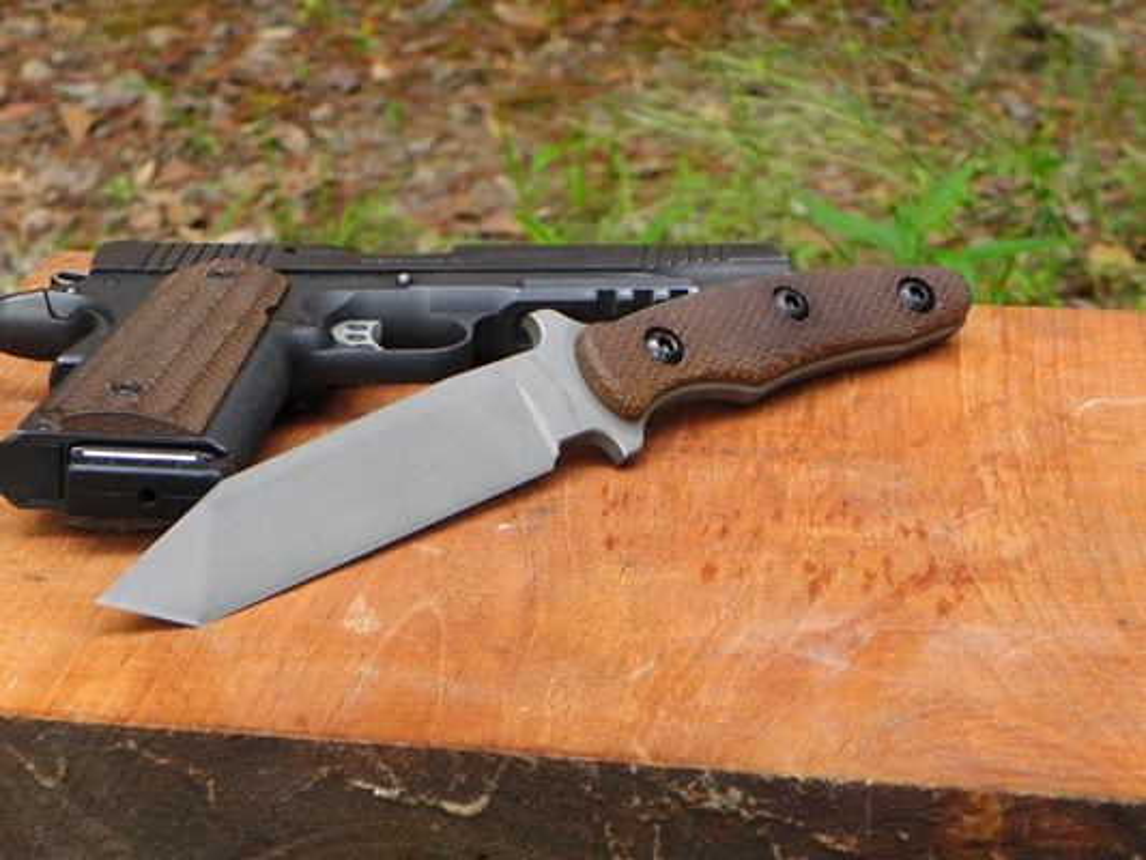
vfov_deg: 17.4
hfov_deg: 23.0
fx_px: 2815
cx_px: 573
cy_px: 430
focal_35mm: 85
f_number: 4
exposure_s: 1/250
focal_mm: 15.1
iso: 211
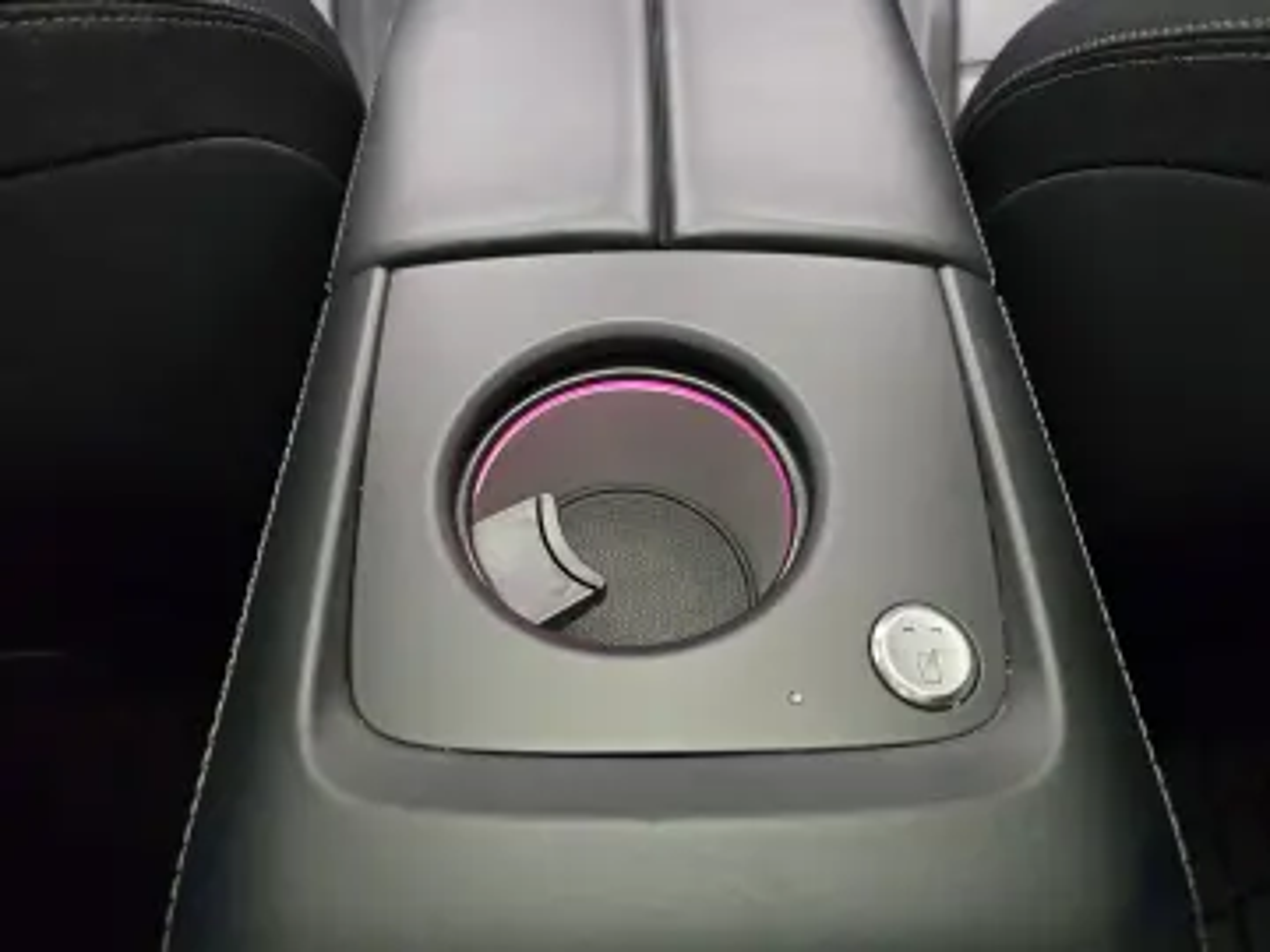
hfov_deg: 73.9
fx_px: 844
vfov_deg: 58.9
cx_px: 635
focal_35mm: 23
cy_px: 476
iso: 1600
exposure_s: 1/100
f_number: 1.7
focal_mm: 6.3
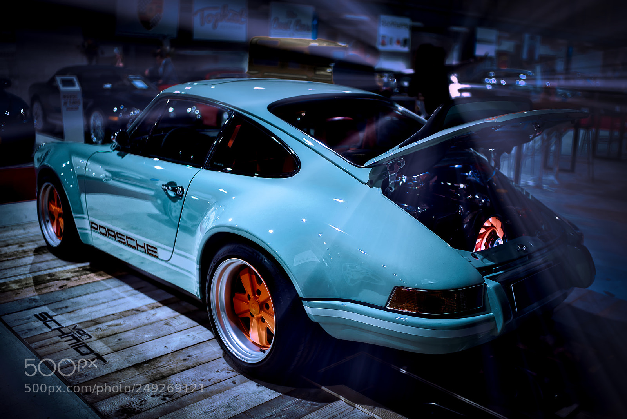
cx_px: 314
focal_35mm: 35
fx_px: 610
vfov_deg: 37.9
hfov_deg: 54.4
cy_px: 210
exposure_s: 1/40
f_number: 1.4
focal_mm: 35
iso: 250
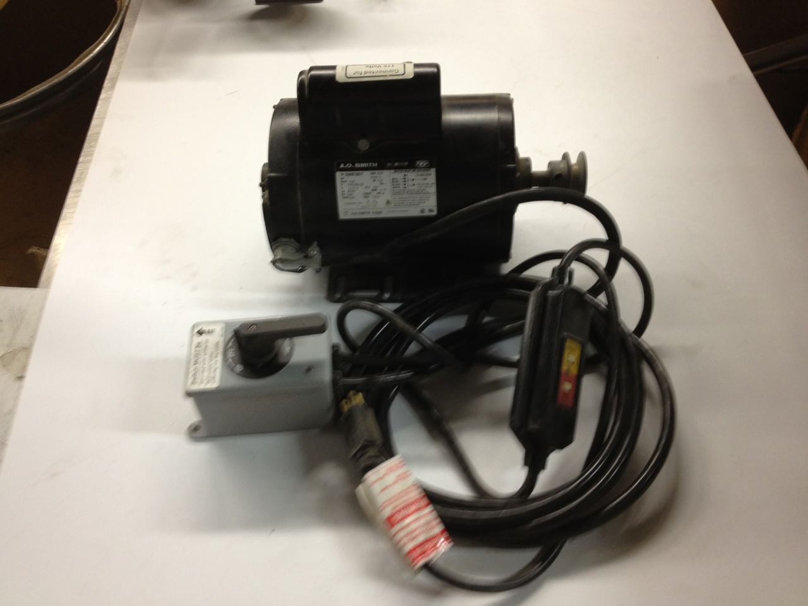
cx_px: 404
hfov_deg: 52.6
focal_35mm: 35
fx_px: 817
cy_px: 303
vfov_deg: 40.7
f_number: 2.4
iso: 125
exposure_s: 1/20
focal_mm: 4.28
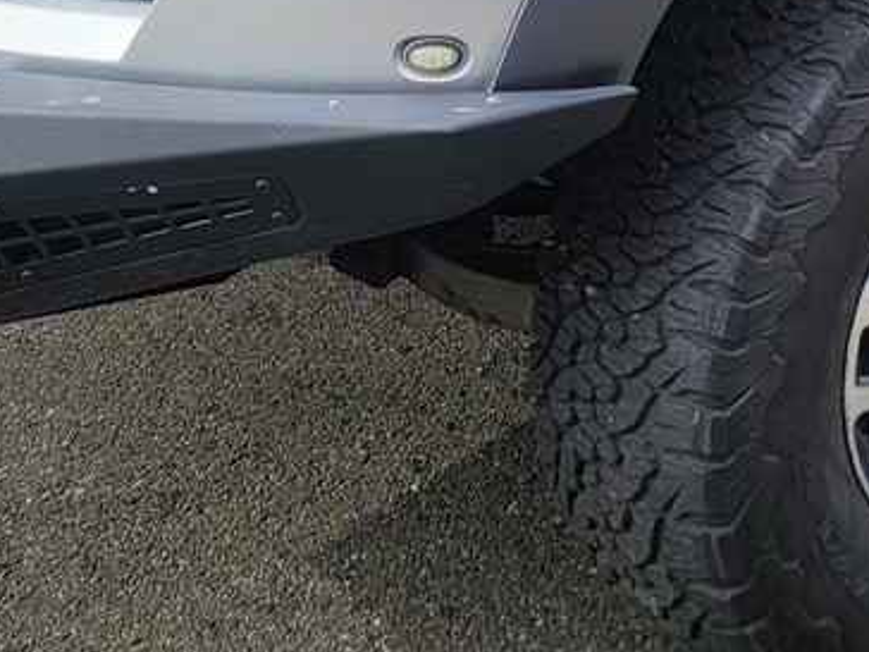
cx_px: 964
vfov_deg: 14.3
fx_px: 2460
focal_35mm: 98
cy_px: -245
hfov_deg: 19.2
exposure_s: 1/228
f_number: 1.8
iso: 20
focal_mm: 7
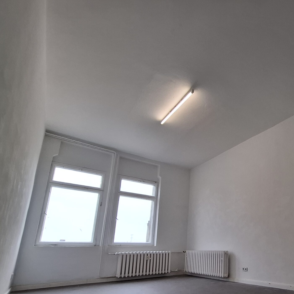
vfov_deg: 69.9
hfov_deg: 64.7
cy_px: 199
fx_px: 202
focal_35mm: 21
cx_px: 242
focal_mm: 1.74
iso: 40
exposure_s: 1/50
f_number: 2.2
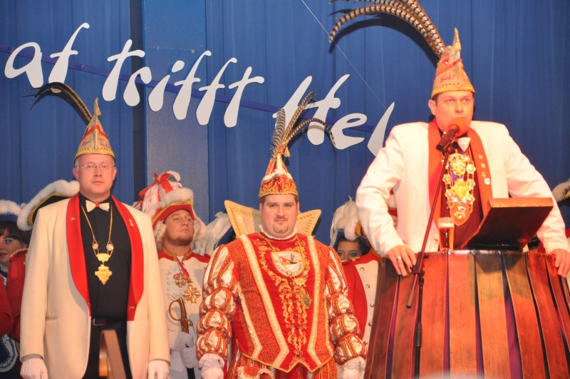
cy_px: 190
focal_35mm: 158
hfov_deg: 13.1
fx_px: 2490
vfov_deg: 8.7
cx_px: 285
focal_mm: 105
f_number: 5.6
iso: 1100
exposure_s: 1/60
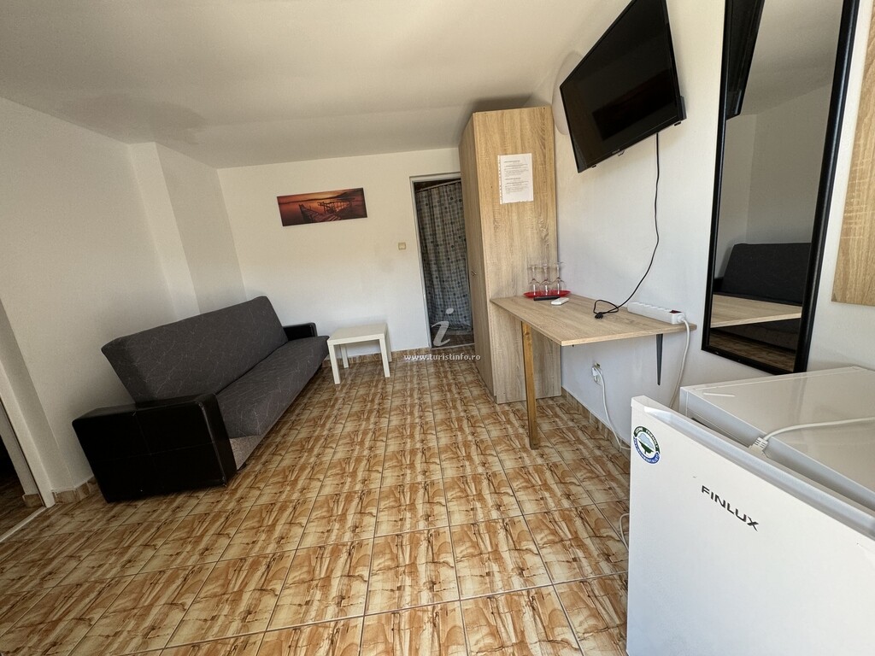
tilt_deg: -13.7
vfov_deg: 85.7
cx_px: 438
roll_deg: +6.0
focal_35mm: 14
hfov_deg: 102.1
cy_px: 328
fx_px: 354
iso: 125
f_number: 2.2
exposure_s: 1/99
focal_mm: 2.22
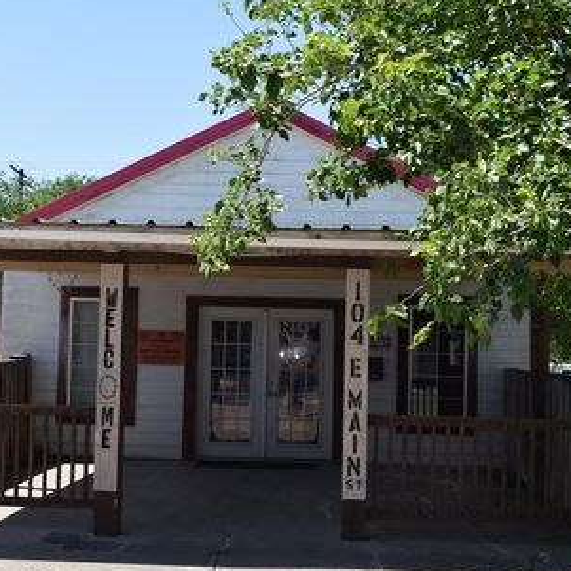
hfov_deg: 26.2
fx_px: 1226
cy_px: 272
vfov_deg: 26.2
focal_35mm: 66
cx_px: 252
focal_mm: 31
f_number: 11
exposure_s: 1/200
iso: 100
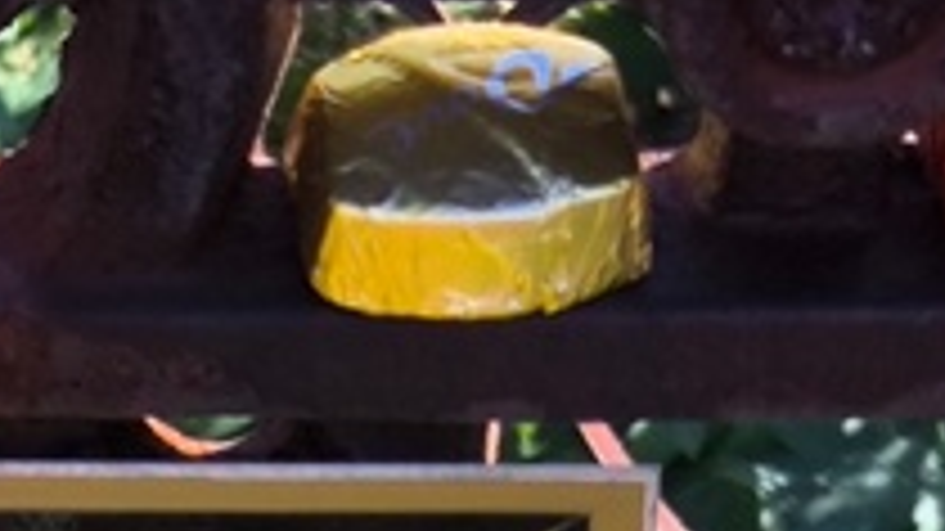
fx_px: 5186
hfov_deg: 10.0
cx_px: -641
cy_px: 1120
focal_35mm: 207
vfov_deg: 5.7
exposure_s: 1/662
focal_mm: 4.71
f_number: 1.7
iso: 50
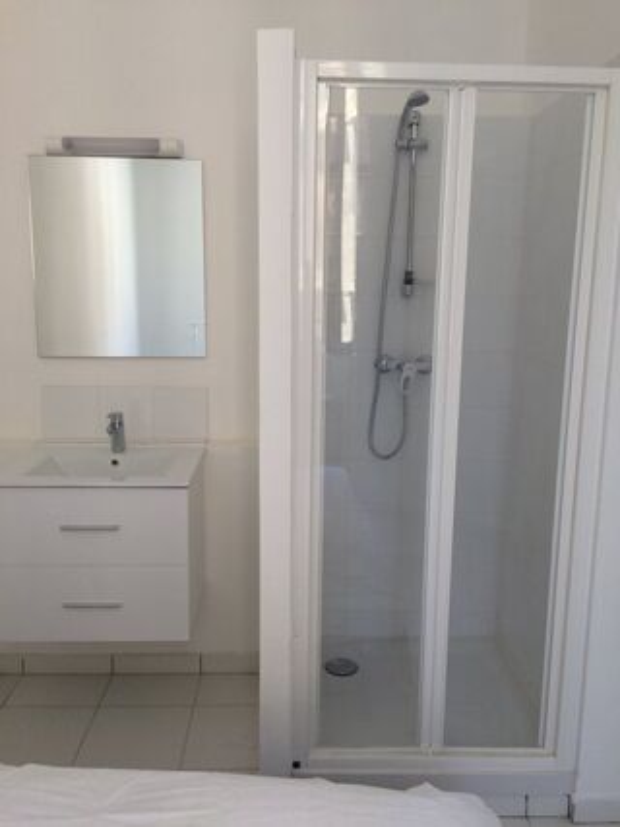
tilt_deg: -8.7
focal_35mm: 29
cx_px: 310
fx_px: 693
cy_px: 414
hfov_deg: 48.2
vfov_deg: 61.7
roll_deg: +1.0
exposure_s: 1/100
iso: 50
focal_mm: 4.15
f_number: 2.2
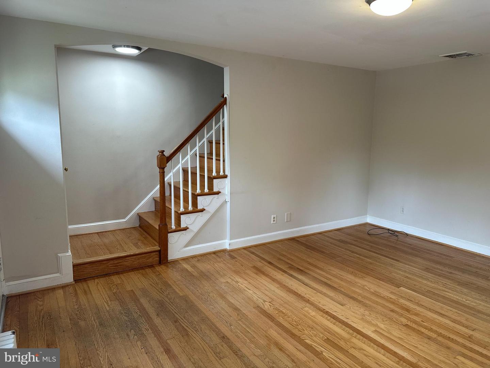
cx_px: 245
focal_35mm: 24
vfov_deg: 56.8
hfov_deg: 71.6
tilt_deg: -8.5
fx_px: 340
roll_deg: -1.1
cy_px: 184
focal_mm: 6.86
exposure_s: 1/120
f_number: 1.78
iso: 125
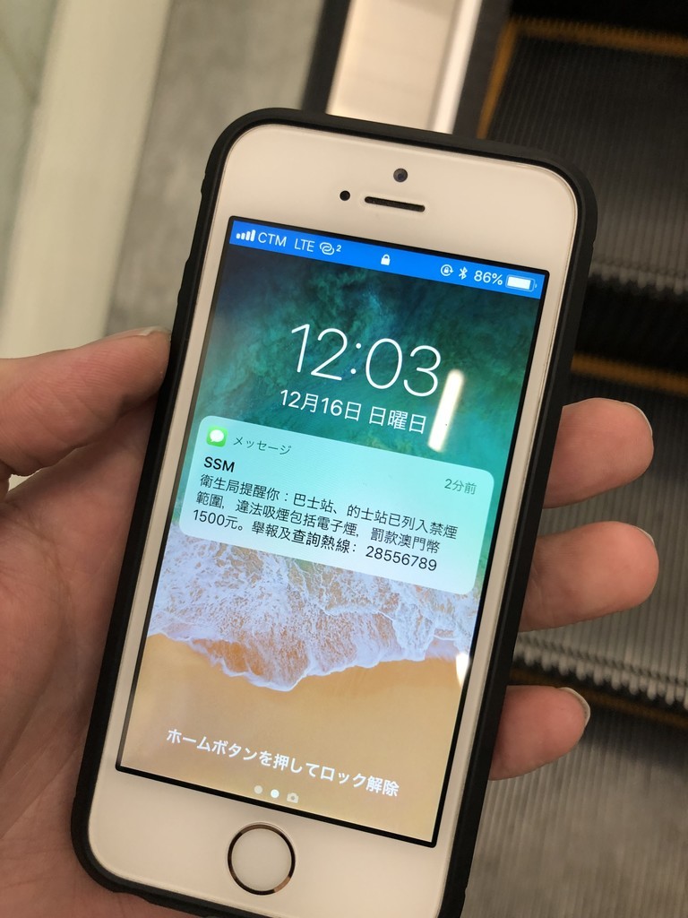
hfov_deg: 49.7
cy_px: 459
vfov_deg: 63.4
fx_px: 742
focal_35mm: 28
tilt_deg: -61.5
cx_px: 344
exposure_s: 1/20
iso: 40
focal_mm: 3.99
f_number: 1.8
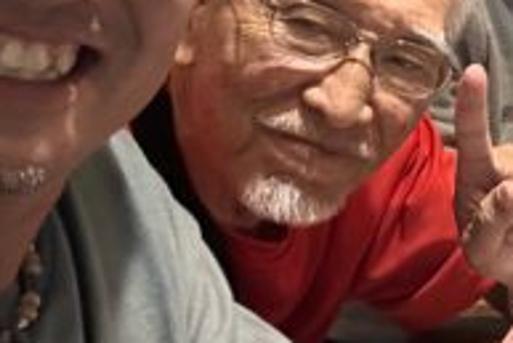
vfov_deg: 13.8
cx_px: 742
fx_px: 1412
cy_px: 56
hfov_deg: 18.5
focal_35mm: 99
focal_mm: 2.69
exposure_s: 1/60
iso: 320
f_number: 1.9
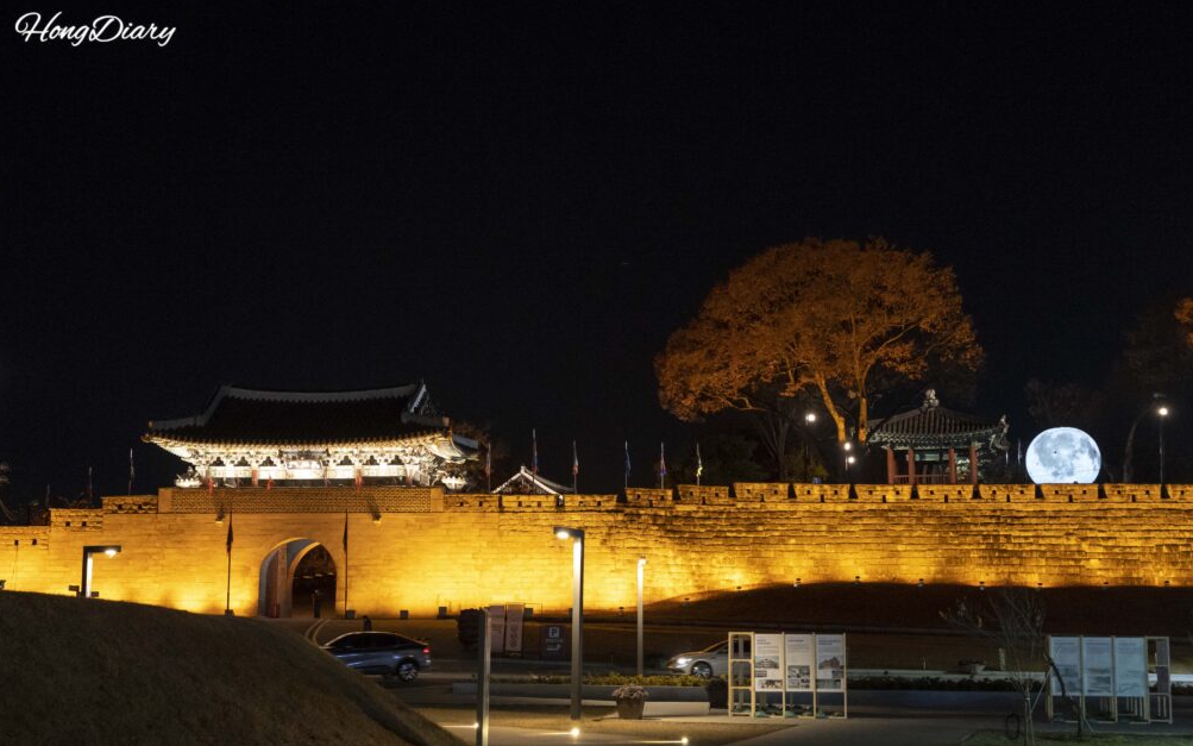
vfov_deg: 25.3
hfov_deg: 39.6
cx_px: 585
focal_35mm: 51
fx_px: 1658
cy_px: 396
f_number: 5.6
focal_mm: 49
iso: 6400
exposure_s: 1/60
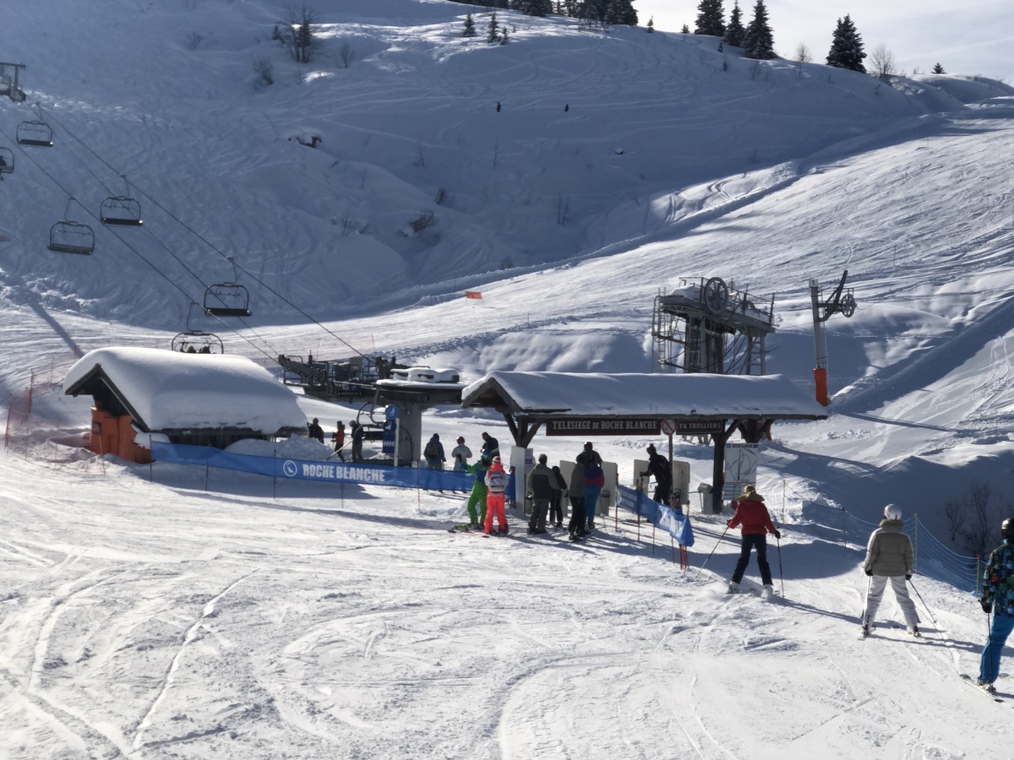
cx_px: 507
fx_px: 1523
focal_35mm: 52
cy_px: 380
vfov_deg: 28.0
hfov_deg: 36.8
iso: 16
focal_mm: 6
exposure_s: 1/2288
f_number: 2.4
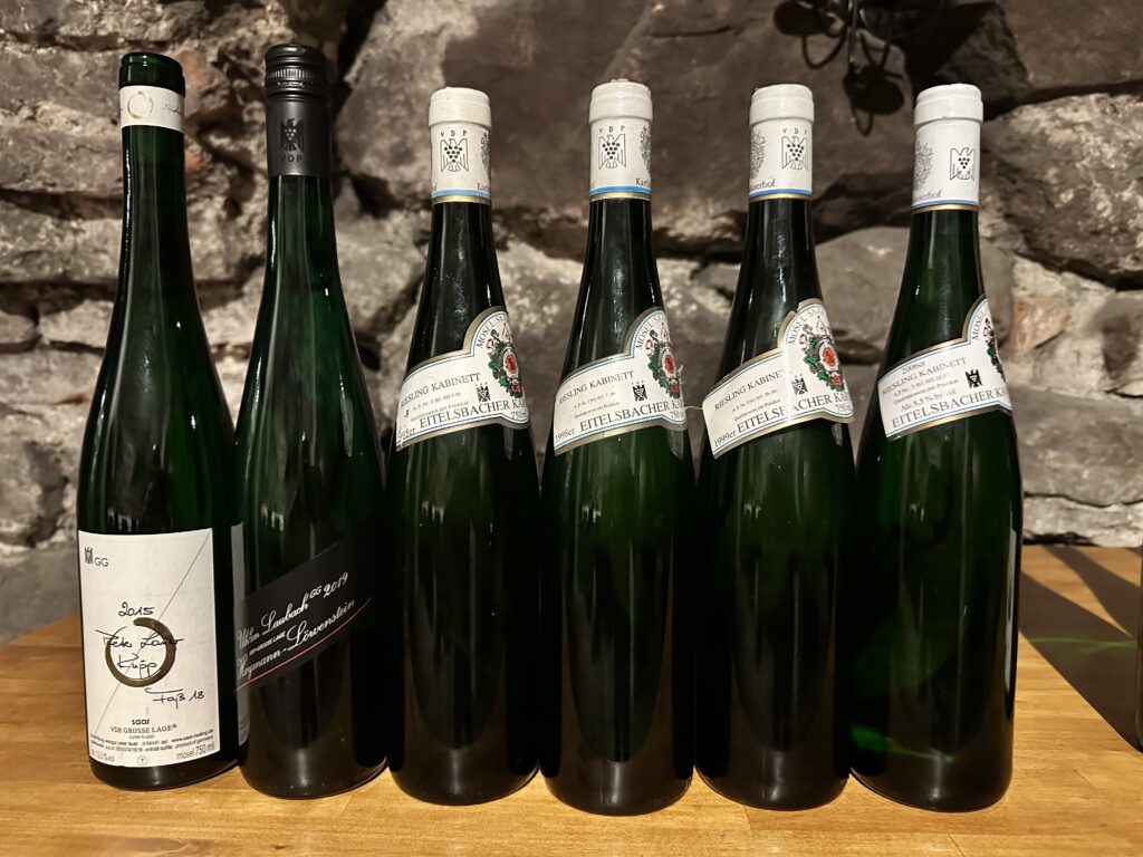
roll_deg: -1.8
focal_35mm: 24
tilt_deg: -5.9
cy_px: 428
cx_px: 572
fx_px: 792
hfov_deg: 71.6
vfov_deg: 56.8
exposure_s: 1/33
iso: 1000
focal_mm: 6.86
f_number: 1.78
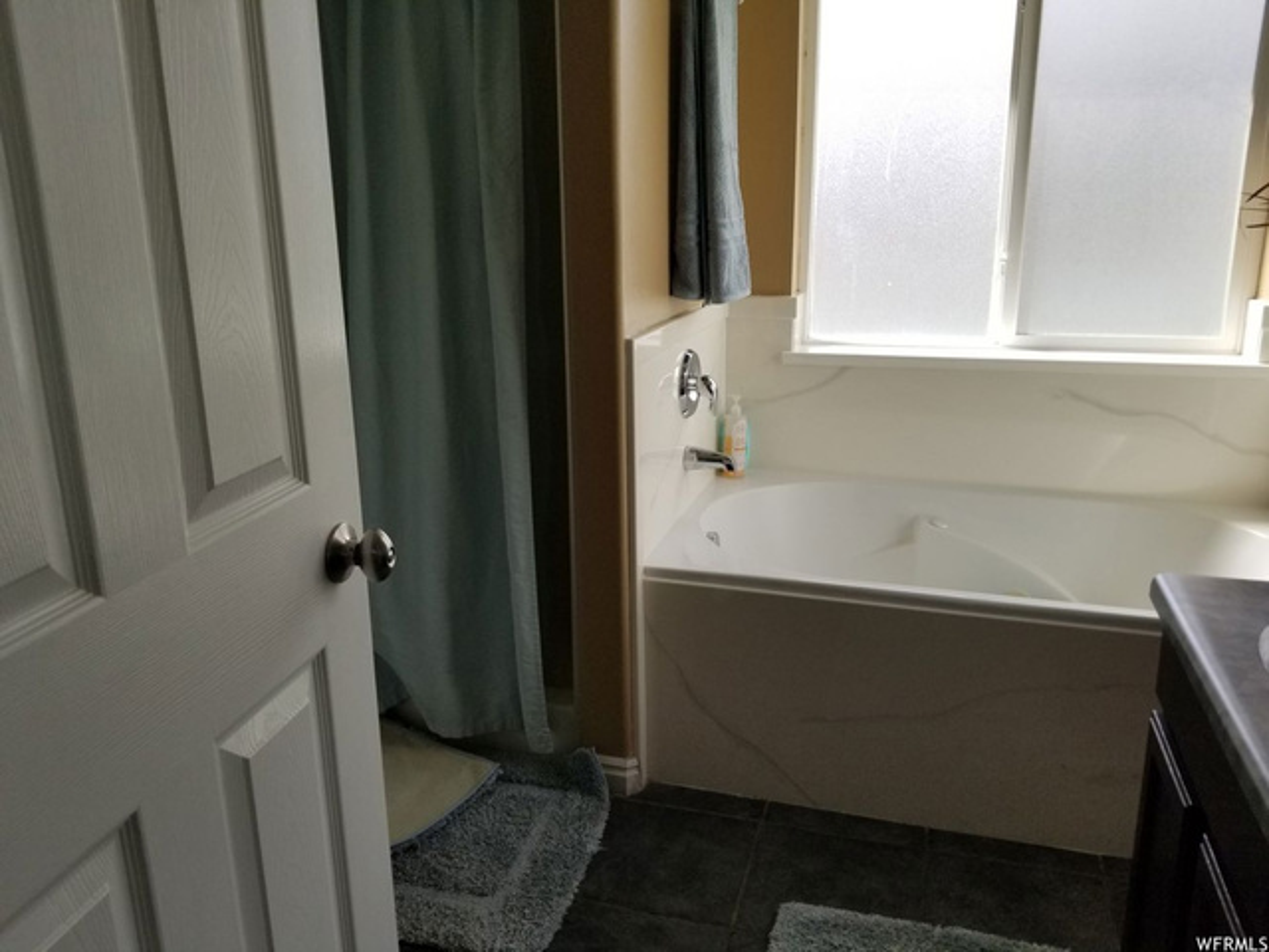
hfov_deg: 67.3
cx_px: 634
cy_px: 476
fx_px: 953
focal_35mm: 26
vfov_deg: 53.1
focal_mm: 4.3
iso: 50
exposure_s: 1/536
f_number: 1.7
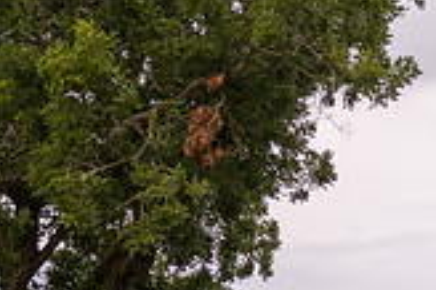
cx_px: 556
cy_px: 378
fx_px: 2141
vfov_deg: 7.7
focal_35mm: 177
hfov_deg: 11.3
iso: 80
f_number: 2
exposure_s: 1/2000
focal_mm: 50
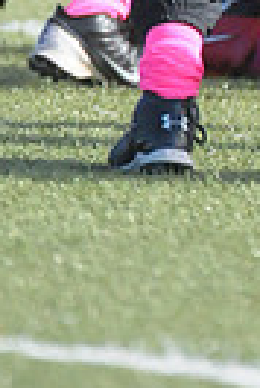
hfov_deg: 0.5
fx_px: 28178
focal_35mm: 2608
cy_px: -417
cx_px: 457
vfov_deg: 0.8
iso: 1600
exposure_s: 1/3200
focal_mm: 400
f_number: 4
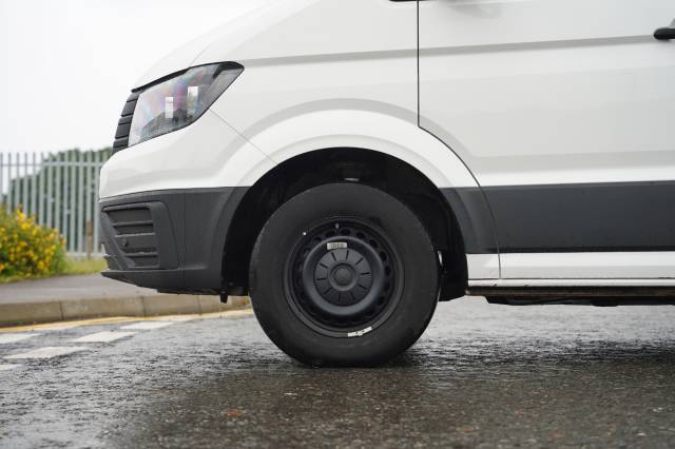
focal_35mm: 70
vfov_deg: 19.4
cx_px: 338
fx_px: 1312
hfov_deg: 28.9
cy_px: 224
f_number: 4
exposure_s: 1/80
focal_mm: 70
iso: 125
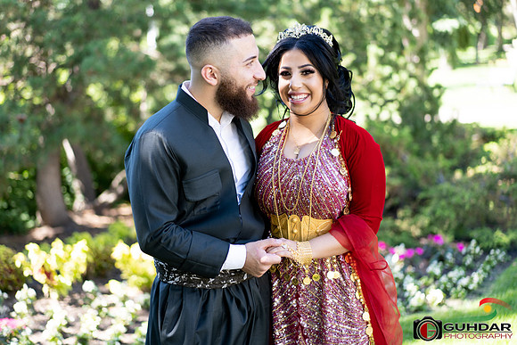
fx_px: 790
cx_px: 258
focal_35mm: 55
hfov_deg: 36.2
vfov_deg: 24.6
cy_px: 172
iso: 100
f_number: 1.8
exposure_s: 1/250
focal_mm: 55
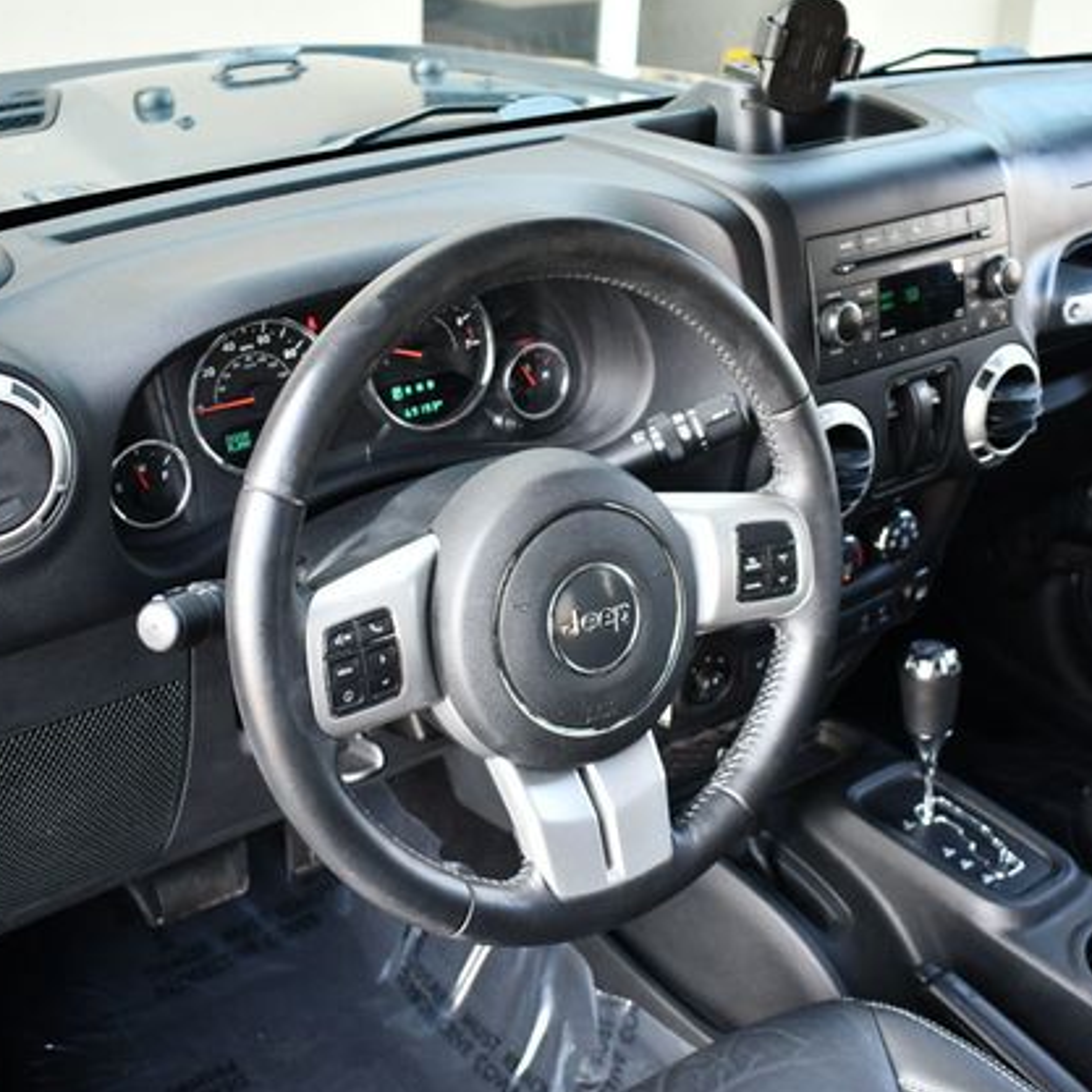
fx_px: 1535
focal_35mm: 43
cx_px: 589
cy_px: 547
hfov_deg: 39.1
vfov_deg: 39.2
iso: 800
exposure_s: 1/160
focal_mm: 22
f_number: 3.8
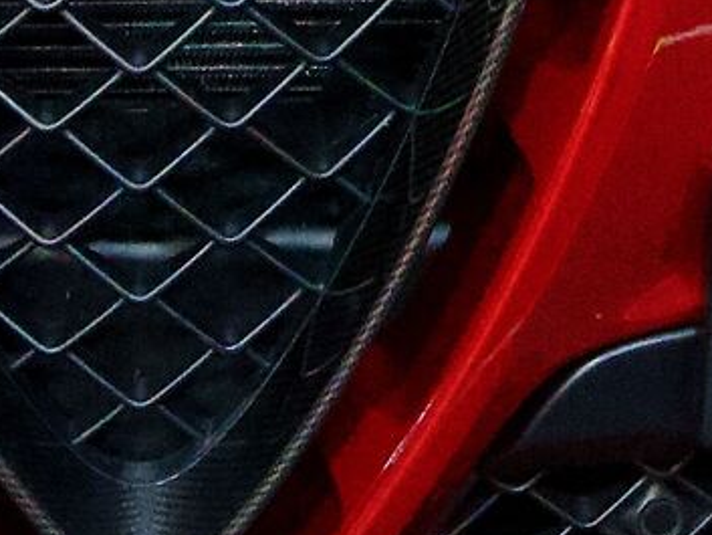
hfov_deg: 12.5
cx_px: 147
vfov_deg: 9.1
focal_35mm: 157
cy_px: -376
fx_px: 3230
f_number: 3.5
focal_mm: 16
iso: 4000
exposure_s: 1/160
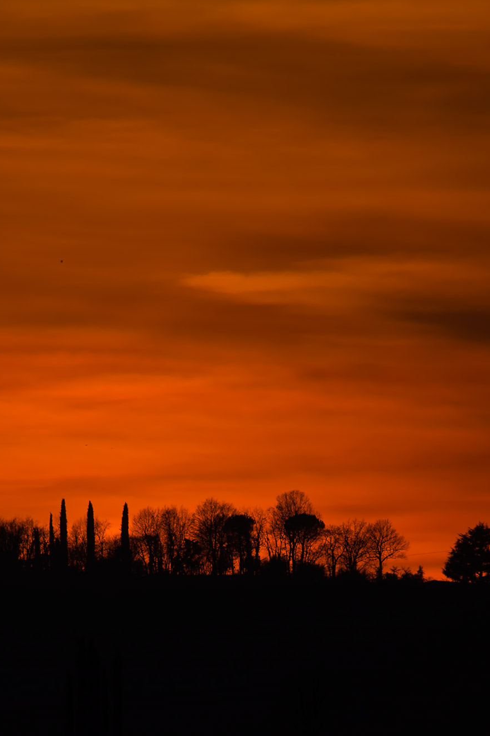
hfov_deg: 1.0
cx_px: 154
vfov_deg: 1.5
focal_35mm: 1353
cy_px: 368
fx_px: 27622
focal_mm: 600
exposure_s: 1/1600
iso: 100
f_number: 6.3
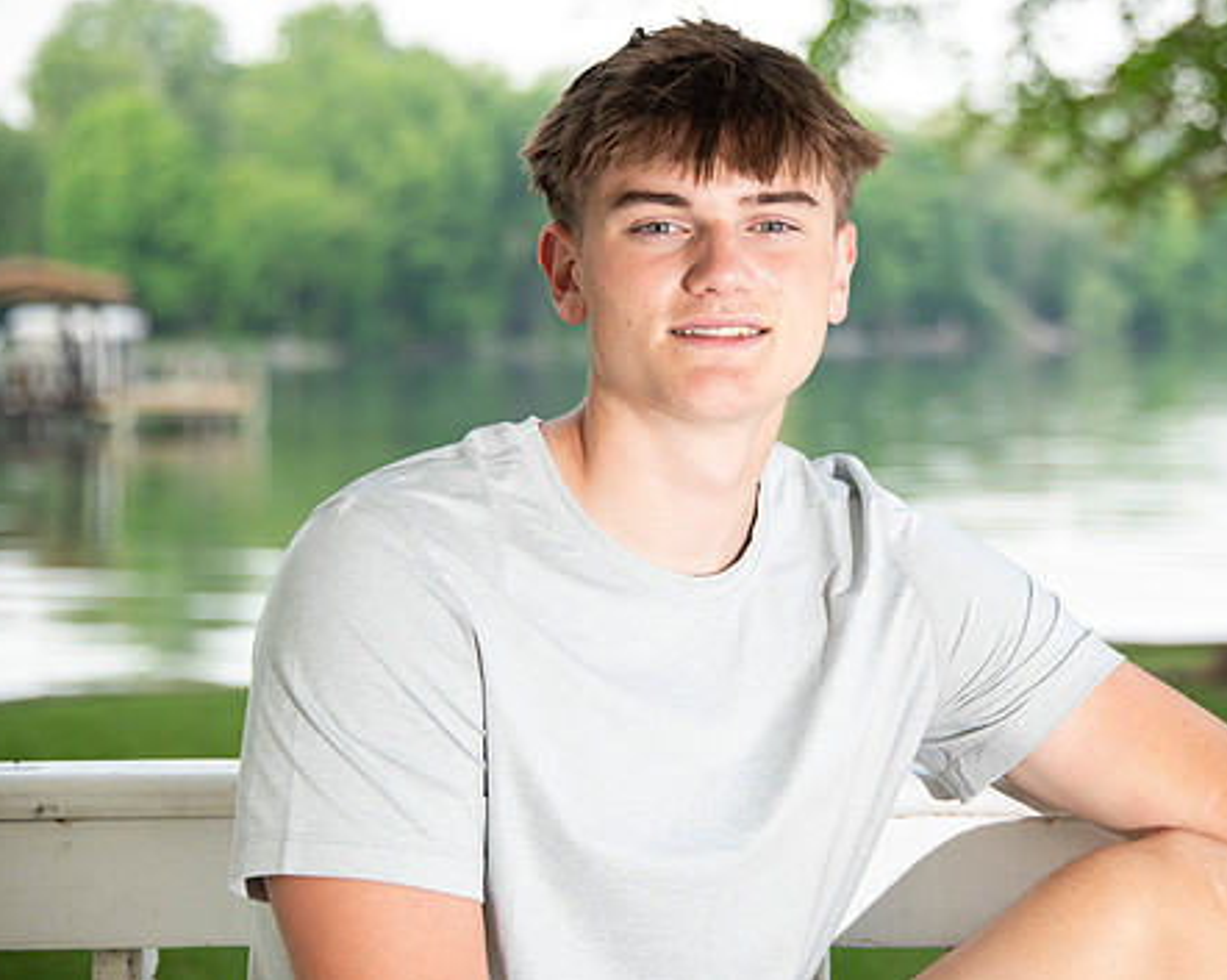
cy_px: 446
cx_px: 788
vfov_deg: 10.8
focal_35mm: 143
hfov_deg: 13.5
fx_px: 5190
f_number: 5.6
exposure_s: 1/160
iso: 320
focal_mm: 116
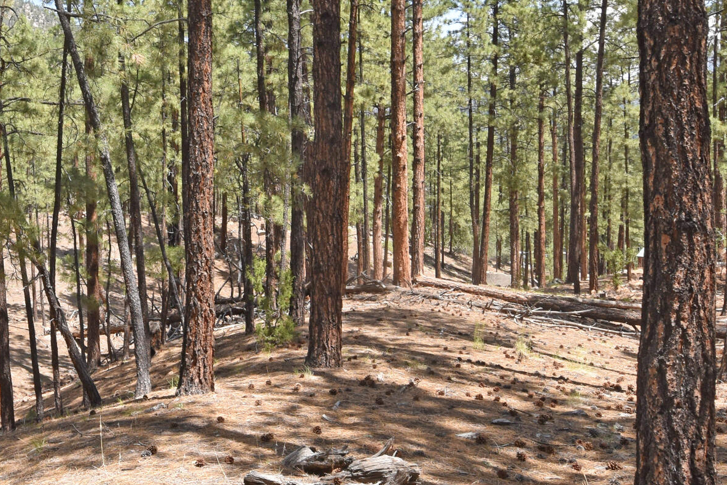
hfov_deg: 48.6
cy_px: 162
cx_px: 176
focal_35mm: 38
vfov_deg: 34.7
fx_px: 767
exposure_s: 1/250
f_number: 8
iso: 320
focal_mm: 10
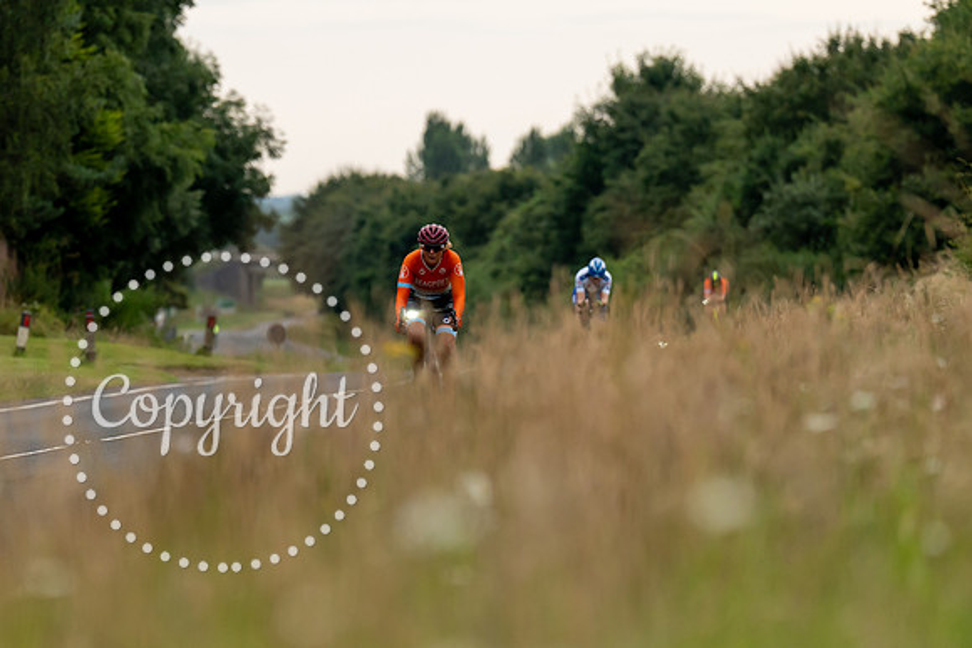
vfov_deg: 4.5
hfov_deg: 6.8
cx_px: 417
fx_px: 8228
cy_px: 389
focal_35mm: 305
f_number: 3.2
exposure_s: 1/640
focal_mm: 185
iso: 1000
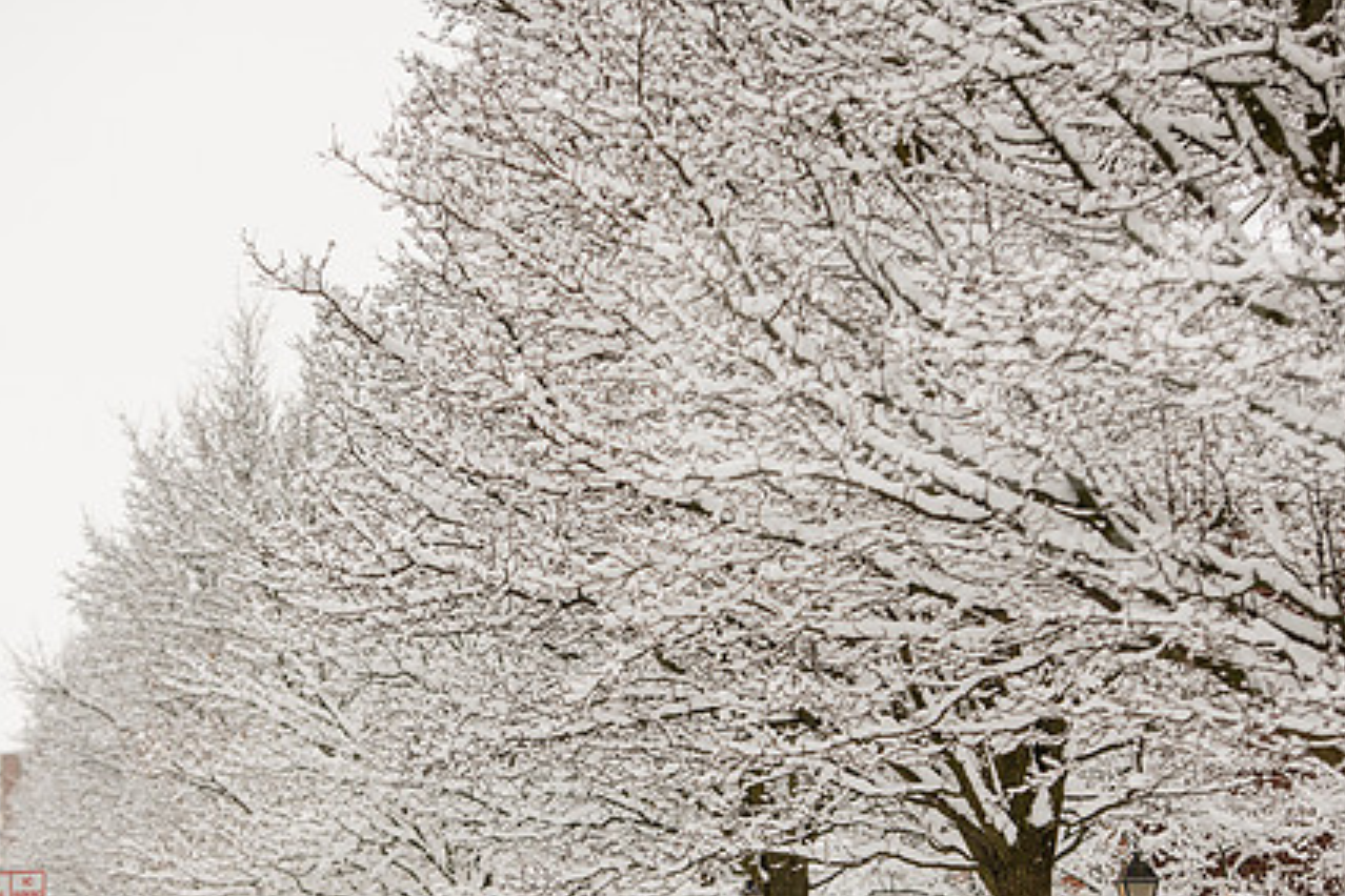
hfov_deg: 14.3
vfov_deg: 9.6
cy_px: 607
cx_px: 537
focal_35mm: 143
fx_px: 5342
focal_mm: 105
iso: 125
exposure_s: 1/400
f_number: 3.5
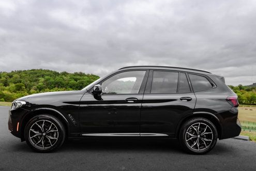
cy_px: 105
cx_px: 124
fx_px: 221
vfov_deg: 42.2
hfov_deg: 60.2
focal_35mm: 31
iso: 640
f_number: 9
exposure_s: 1/640
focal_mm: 24
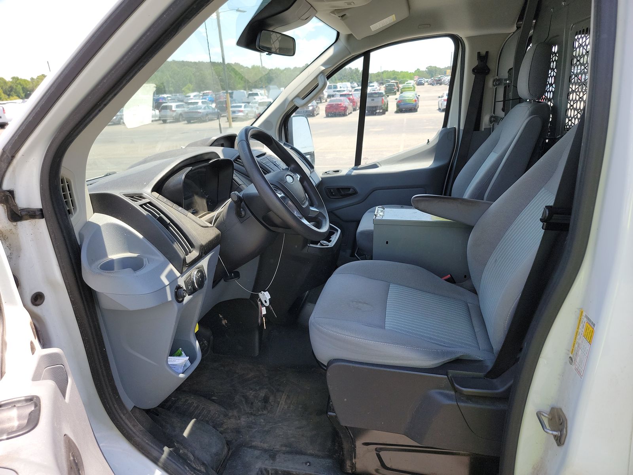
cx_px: 316
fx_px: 439
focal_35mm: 24
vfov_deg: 56.8
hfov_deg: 71.6
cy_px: 238
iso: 50
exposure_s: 1/219
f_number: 1.8
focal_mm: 6.7
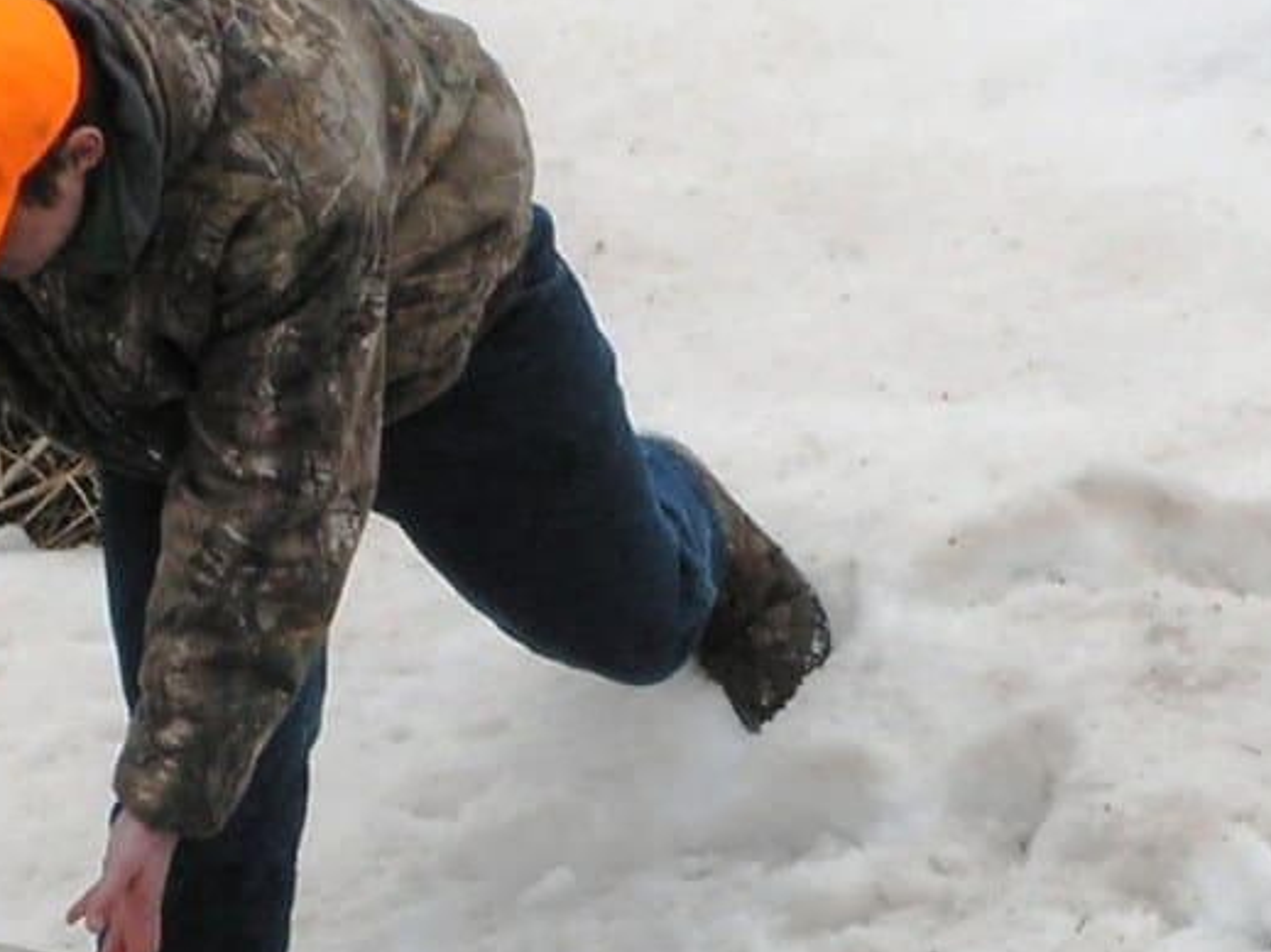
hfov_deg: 6.3
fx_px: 11527
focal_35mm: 314
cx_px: 573
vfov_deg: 4.7
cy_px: 826
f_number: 4.8
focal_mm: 17.3
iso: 50
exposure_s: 1/400
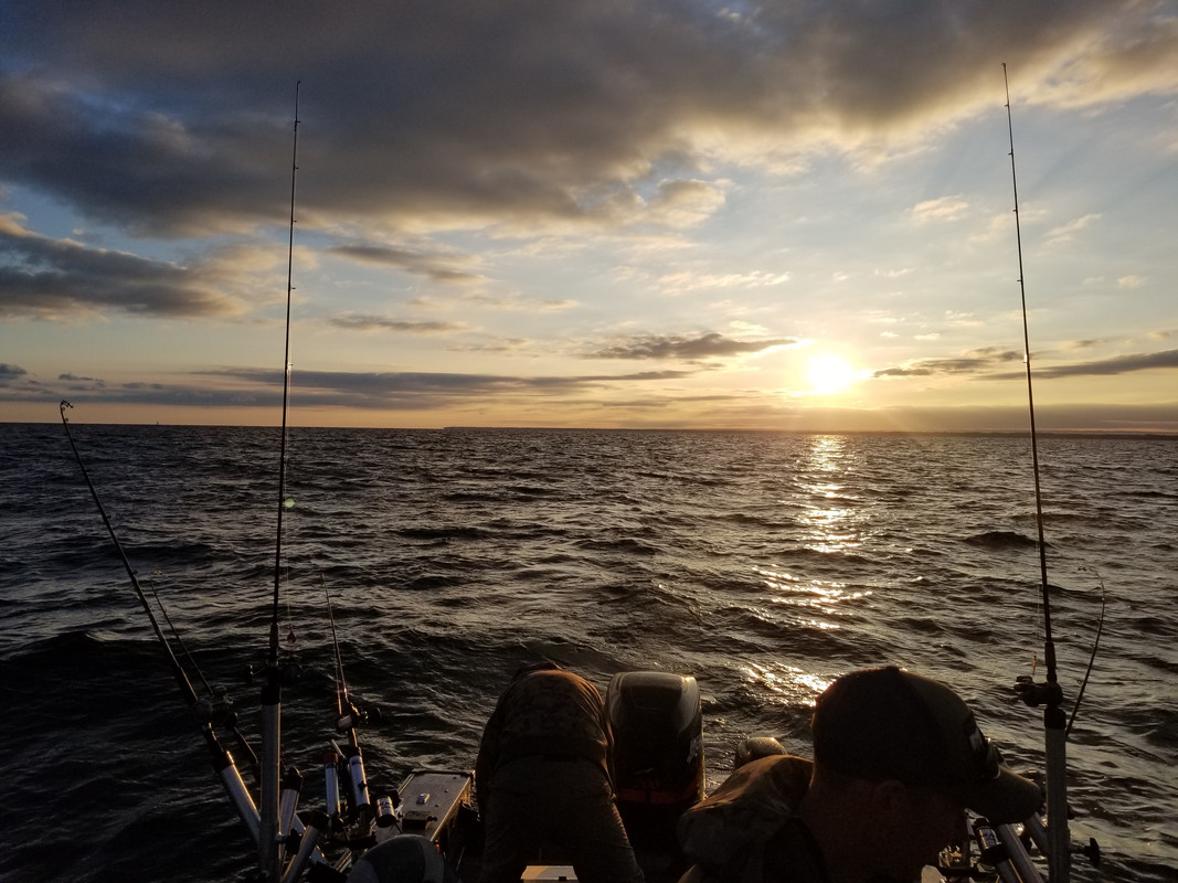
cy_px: 442
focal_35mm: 26
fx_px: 885
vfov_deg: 53.1
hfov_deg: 67.3
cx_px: 589
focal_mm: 4.25
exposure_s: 1/3592
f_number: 1.7
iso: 50
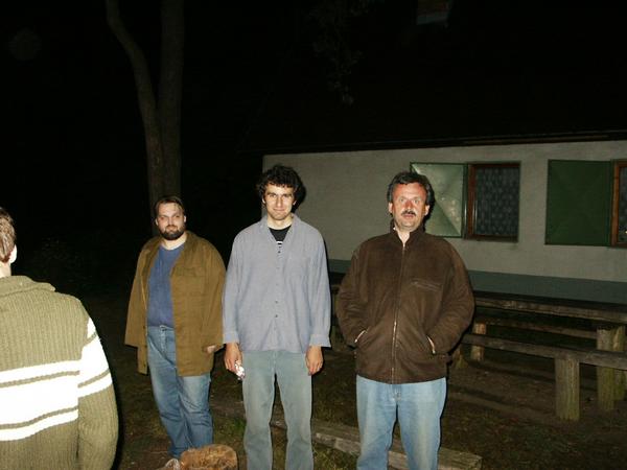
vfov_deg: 40.7
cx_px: 314
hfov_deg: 52.6
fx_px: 634
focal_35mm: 35
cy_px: 235
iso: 200
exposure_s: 1/45
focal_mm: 7.18
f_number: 3
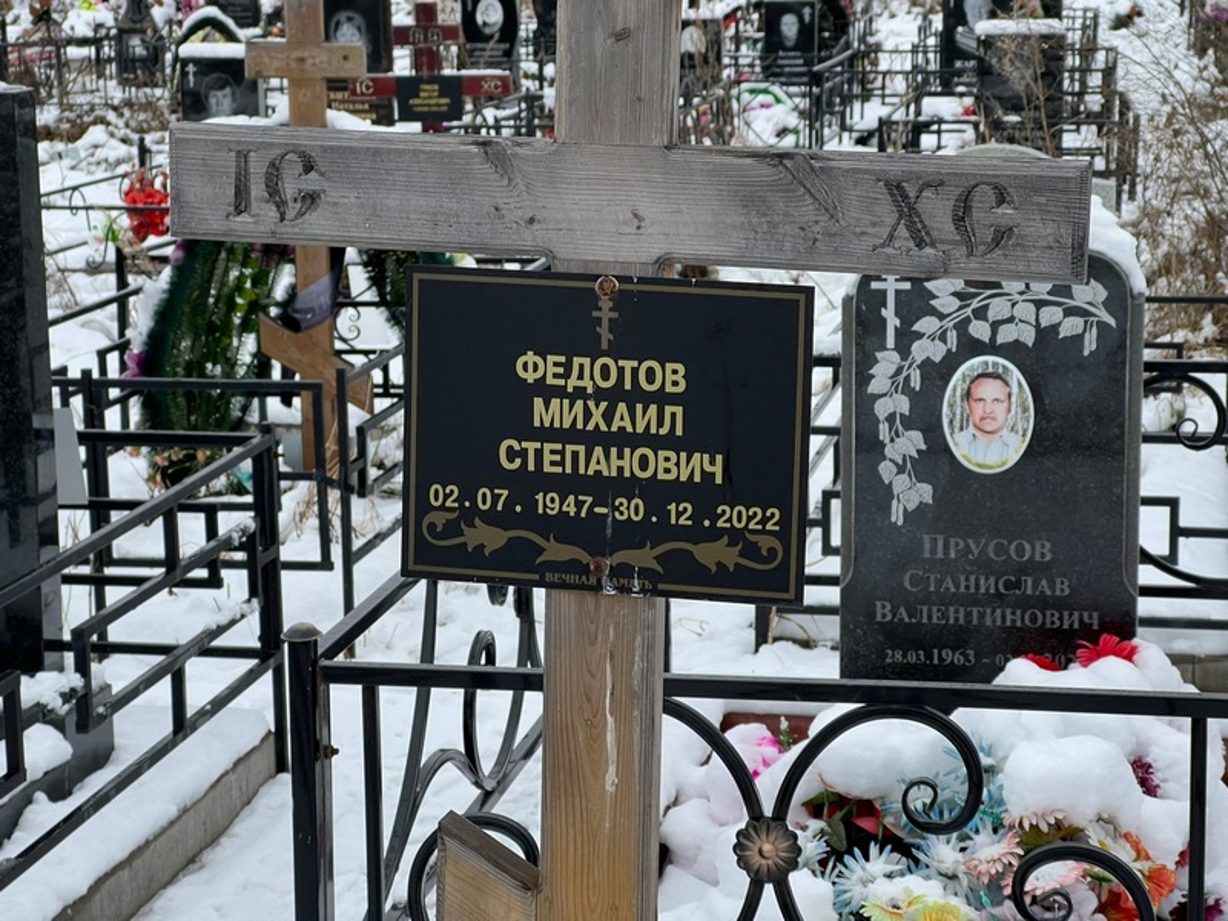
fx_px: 2732
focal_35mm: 77
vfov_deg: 19.1
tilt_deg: -12.2
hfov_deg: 25.3
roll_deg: +0.0
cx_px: 614
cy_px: 460
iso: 50
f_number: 2.8
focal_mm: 9
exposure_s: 1/99
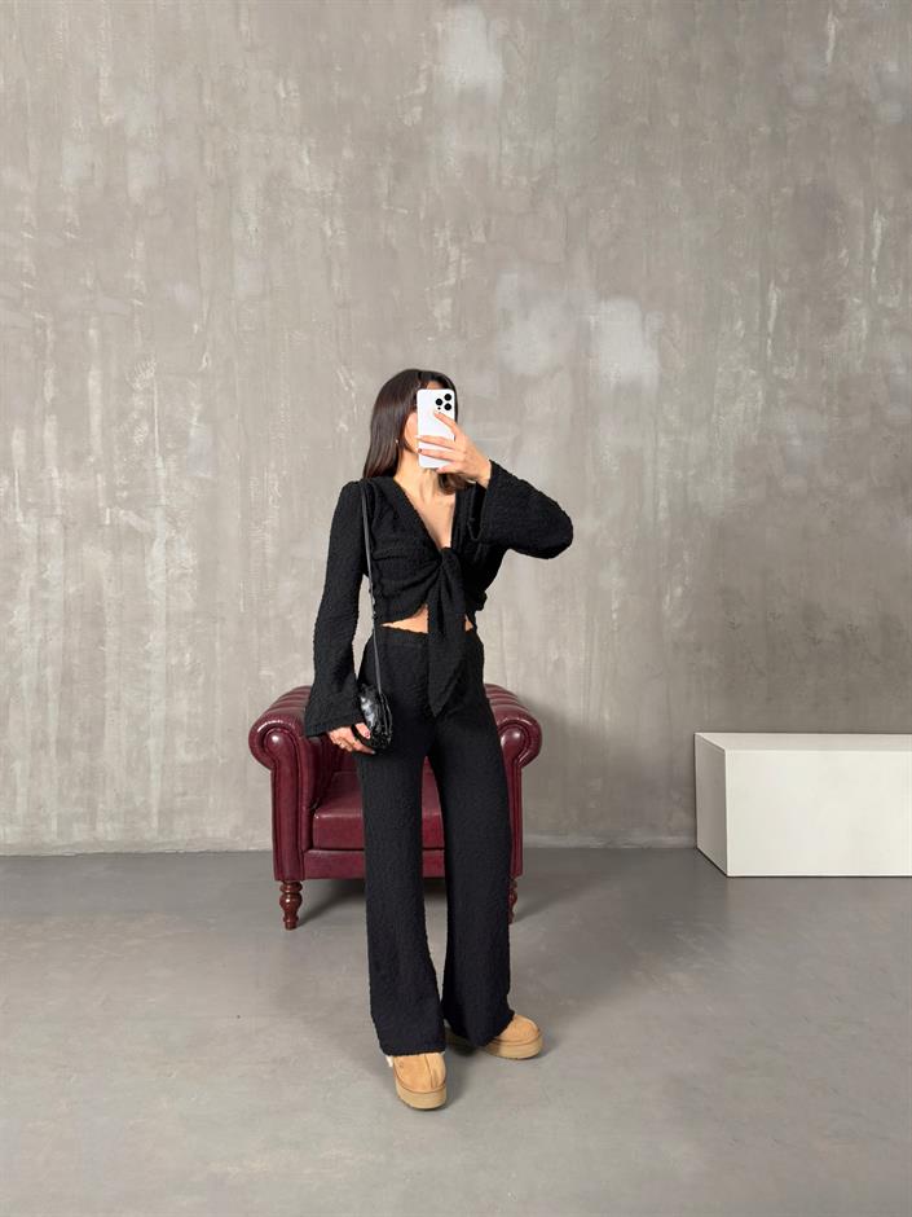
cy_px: 608
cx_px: 456
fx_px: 843
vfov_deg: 71.6
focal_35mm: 24
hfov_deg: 56.8
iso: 200
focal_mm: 6.76
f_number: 1.78
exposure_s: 1/116
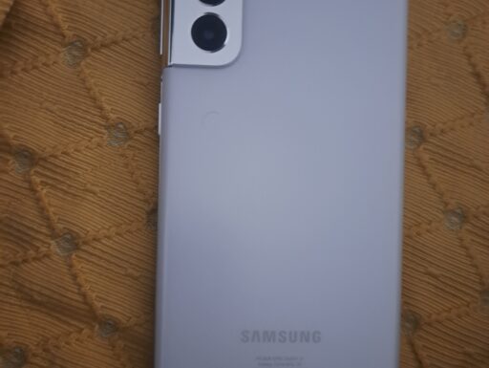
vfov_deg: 56.9
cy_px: 184
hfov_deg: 71.5
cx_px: 244
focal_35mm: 24
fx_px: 339
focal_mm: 5.23
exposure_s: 1/11
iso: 1600
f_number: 1.8
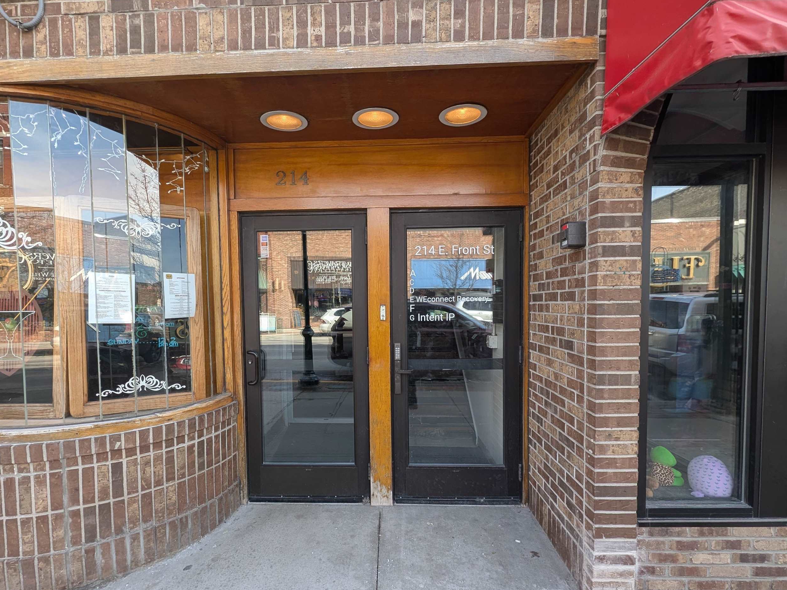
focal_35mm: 16
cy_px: 326
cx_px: 371
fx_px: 364
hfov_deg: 94.4
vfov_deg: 77.8
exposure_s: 1/135
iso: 43
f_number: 2.2
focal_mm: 1.95
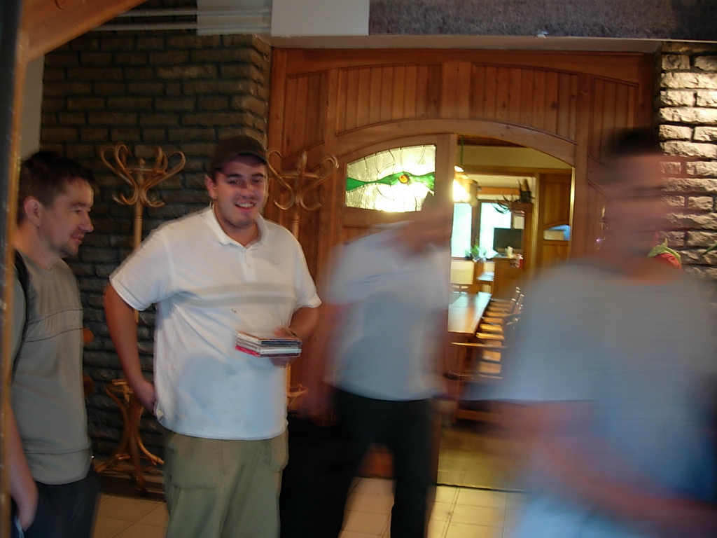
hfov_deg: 49.0
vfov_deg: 37.7
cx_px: 358
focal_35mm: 38
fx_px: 787
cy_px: 269
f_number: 2.8
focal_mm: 7.8
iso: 79
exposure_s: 1/4.7
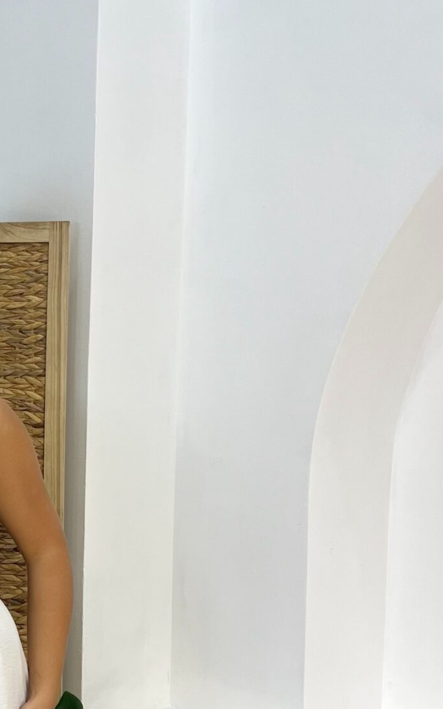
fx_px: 1236
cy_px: 425
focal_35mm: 64
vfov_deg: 31.9
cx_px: -90
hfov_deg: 19.2
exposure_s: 1/118
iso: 32
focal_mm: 5.7
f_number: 1.5
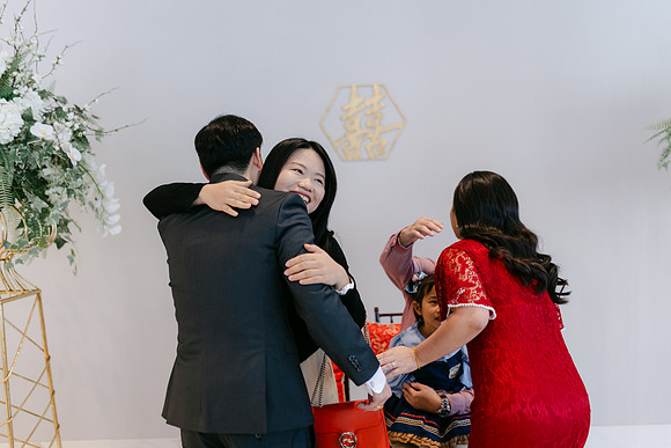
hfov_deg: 52.6
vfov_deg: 36.5
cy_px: 224
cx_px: 336
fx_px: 678
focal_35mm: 36
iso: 250
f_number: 1.4
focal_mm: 35
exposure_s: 1/125
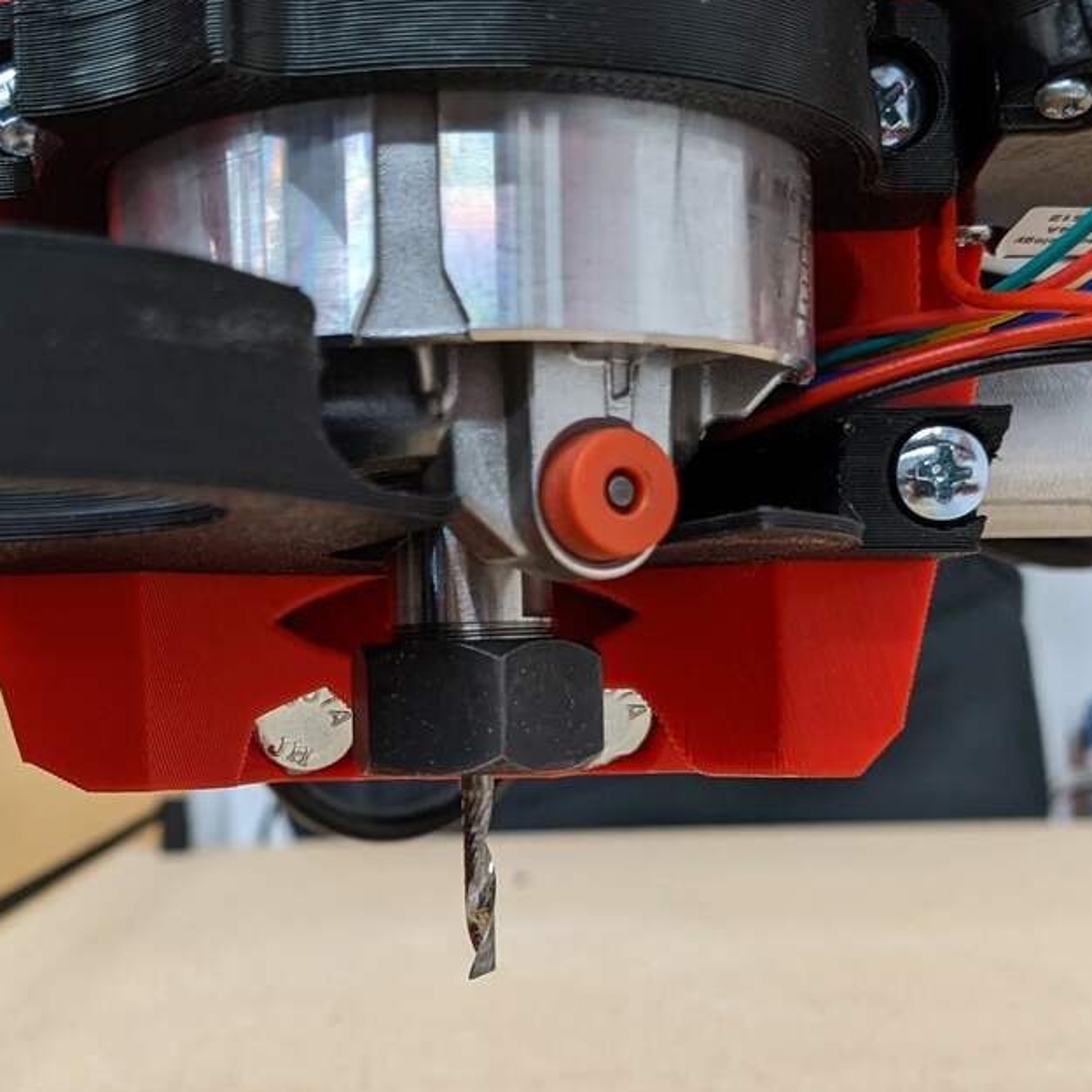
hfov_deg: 31.1
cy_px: 713
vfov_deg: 30.9
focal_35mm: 55
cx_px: 517
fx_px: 1963
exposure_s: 1/24
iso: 60
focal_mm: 4.38
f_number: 1.73
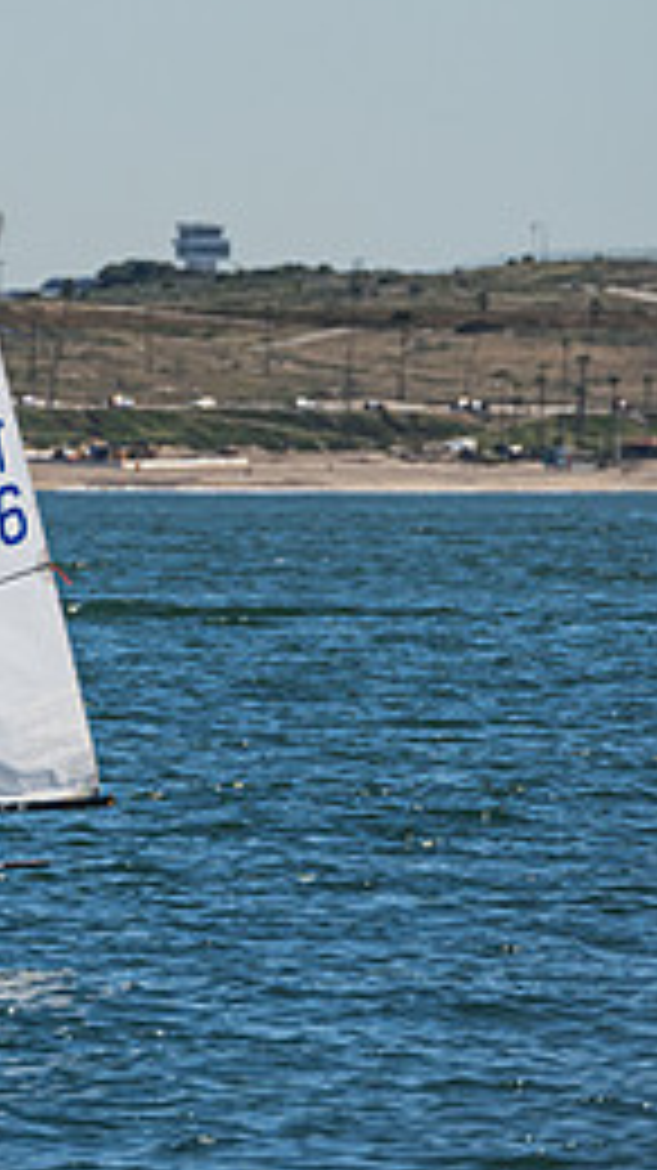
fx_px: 22917
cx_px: -688
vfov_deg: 2.9
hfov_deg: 1.6
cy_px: 259
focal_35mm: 739
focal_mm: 230
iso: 320
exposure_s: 1/2000
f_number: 8
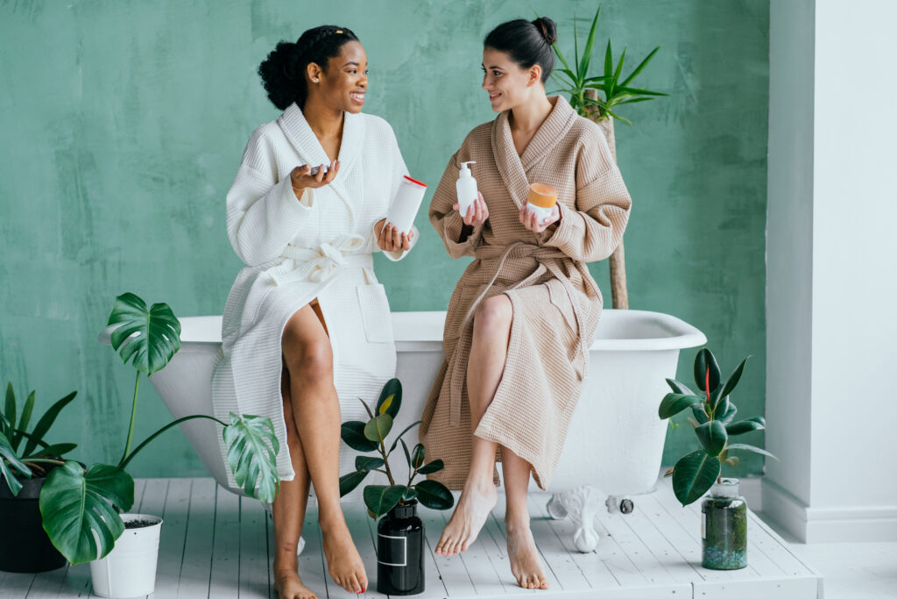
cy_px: 300
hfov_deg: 23.9
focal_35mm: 85
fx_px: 2118
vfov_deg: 16.1
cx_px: 448
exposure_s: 1/200
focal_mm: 85
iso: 250
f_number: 2.5
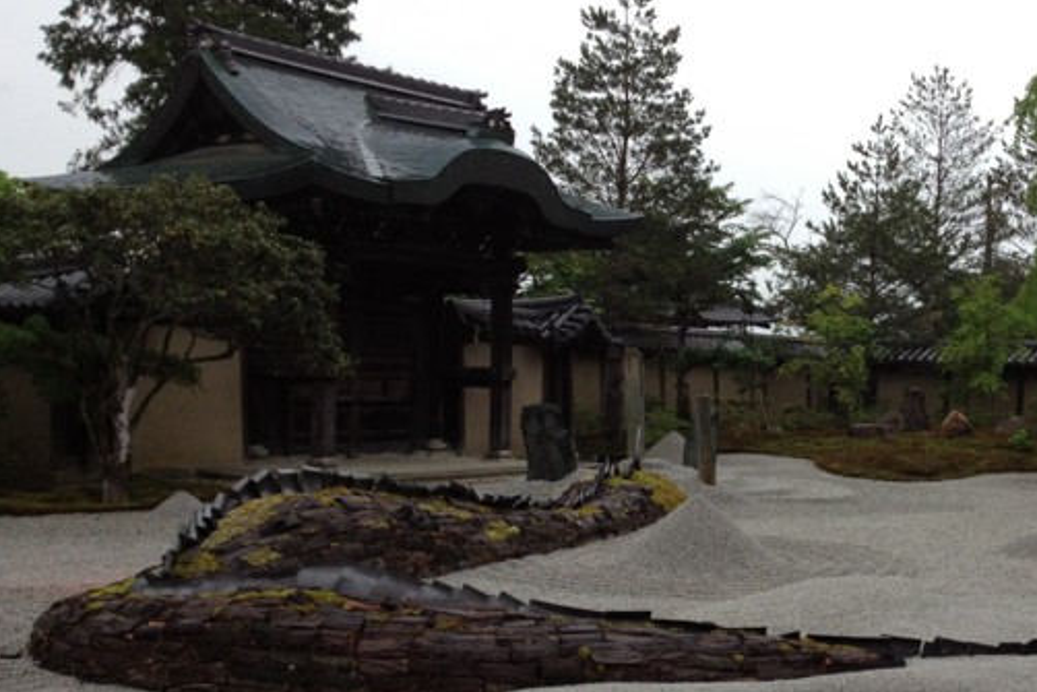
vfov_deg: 23.3
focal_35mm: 58
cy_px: 438
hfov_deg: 33.6
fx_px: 1671
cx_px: 810
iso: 100
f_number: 2.4
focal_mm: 4.28
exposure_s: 1/120
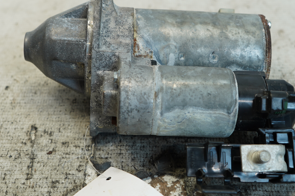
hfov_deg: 33.4
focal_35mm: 60
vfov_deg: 22.6
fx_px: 492
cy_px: 72
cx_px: 154
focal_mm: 29
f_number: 4
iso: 200
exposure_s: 1/60
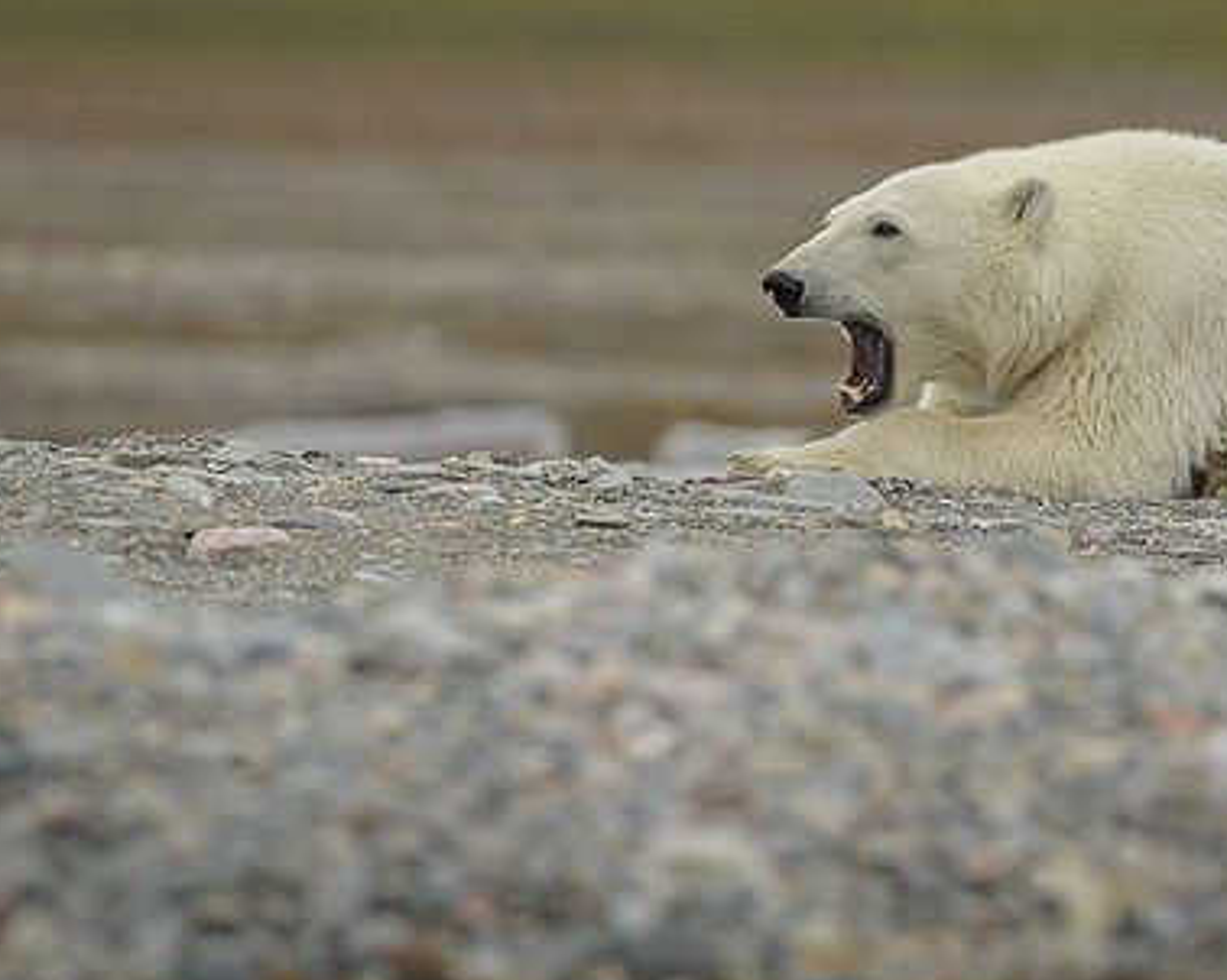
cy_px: 323
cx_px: 993
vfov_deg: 2.0
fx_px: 28311
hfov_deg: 2.5
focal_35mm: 780
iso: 1600
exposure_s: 1/2000
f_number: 7.1
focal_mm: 500
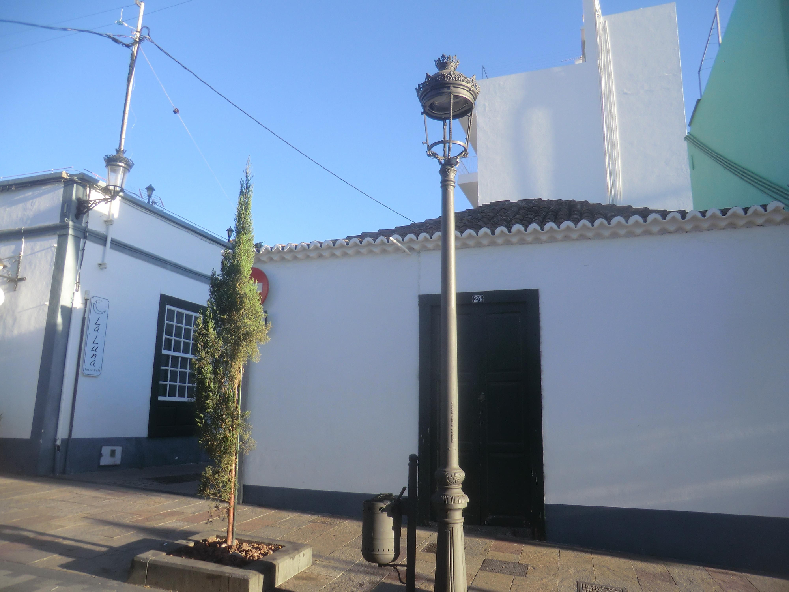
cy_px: 296
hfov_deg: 71.6
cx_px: 394
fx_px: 547
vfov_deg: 56.8
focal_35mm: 24
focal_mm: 4.3
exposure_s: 1/200
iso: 64
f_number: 3.2
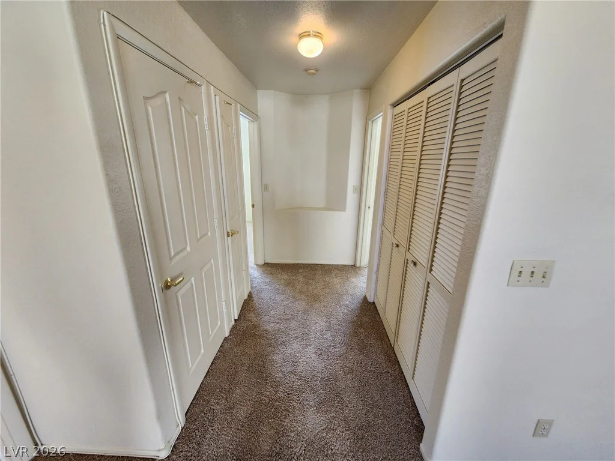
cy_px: 230
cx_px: 308
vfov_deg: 89.9
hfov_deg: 106.2
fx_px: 231
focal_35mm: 13
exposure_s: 1/60
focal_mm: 2.2
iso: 160
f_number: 2.2
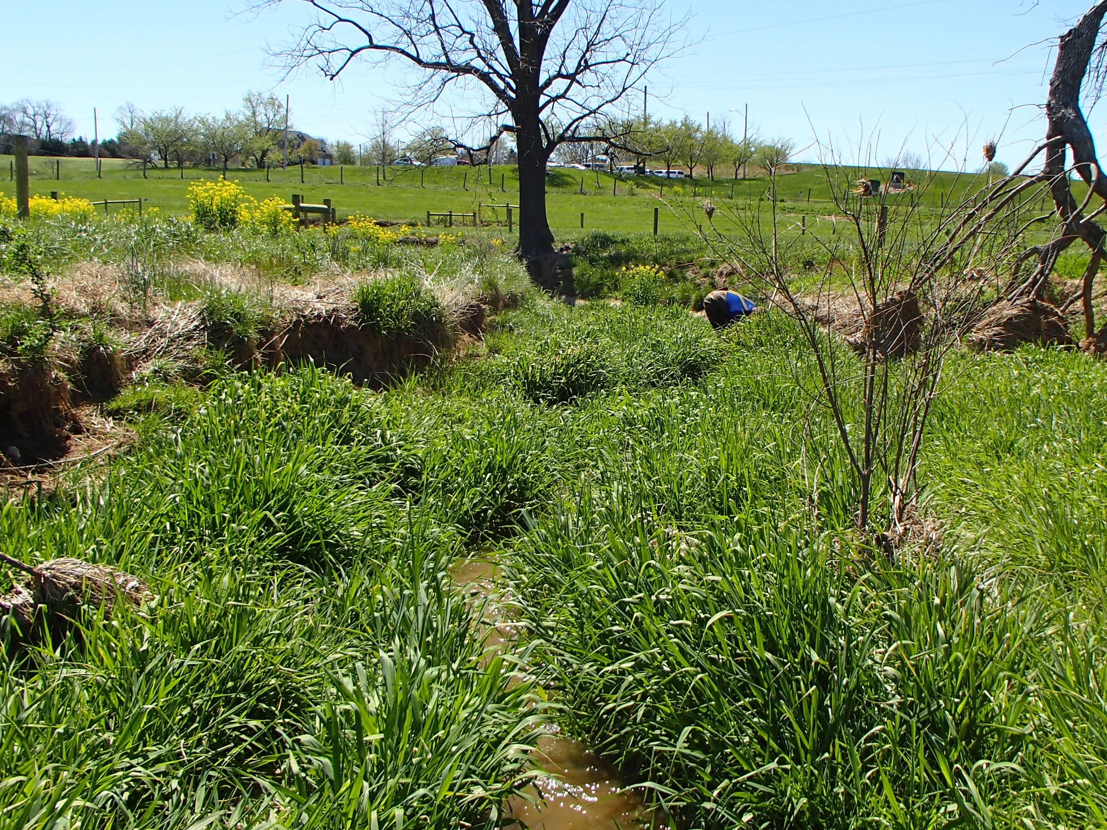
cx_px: 656
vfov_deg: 38.6
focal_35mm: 37
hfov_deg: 49.9
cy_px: 375
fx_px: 1183
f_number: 3.9
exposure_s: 1/640
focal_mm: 5
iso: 100
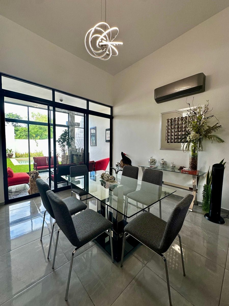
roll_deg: -0.9
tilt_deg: -3.5
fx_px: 123
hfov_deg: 85.7
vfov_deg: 102.1
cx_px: 114
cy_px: 153
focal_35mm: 14
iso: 100
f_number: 2.2
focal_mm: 2.22
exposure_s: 1/120
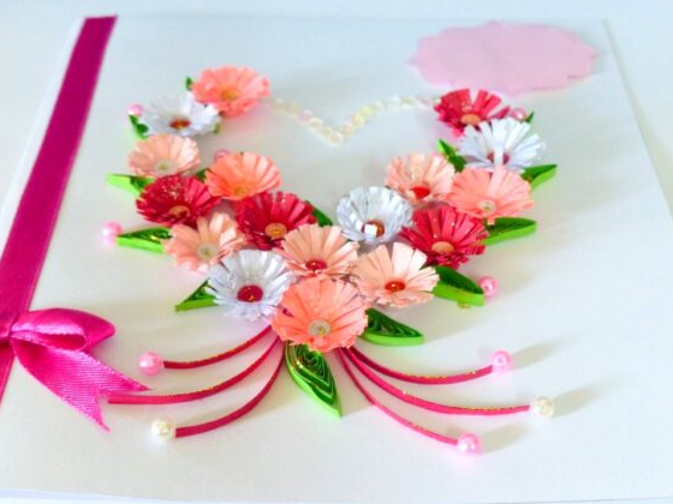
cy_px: 252
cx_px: 346
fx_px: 875
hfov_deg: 42.1
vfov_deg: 32.2
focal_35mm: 45
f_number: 2.8
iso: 400
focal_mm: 7.6
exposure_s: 1/40
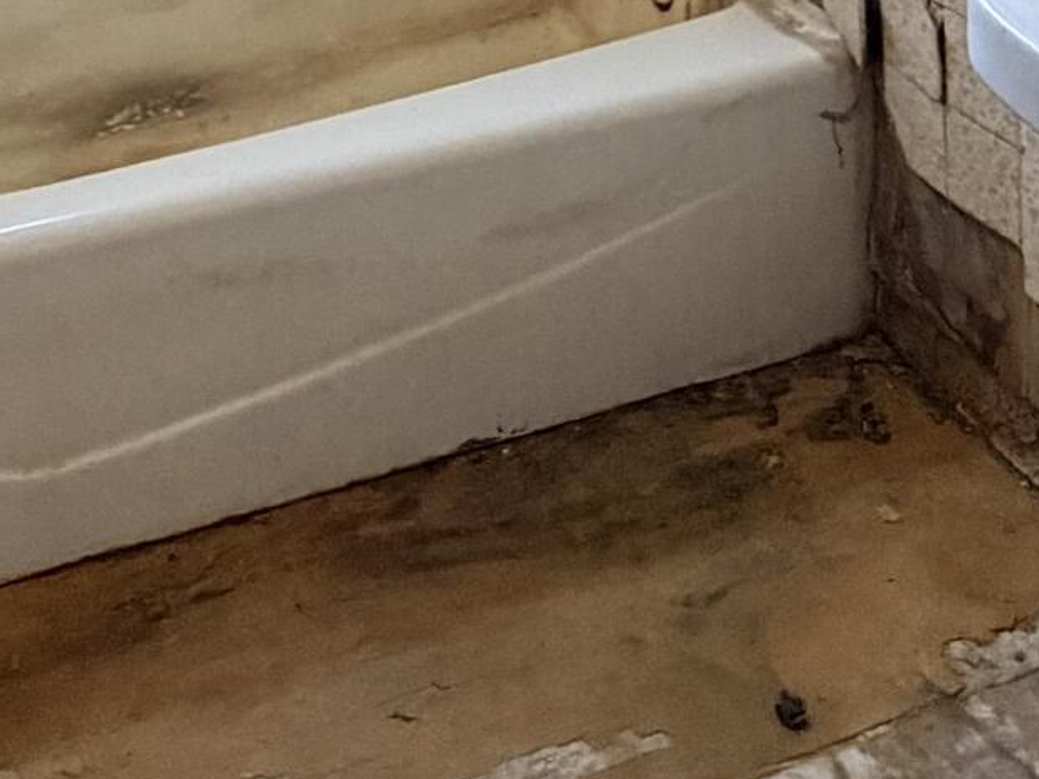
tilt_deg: -4.8
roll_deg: +2.0
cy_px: -723
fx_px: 2040
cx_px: 368
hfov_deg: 28.4
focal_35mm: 68
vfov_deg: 16.8
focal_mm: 2.22
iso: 500
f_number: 2.2
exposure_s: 1/60
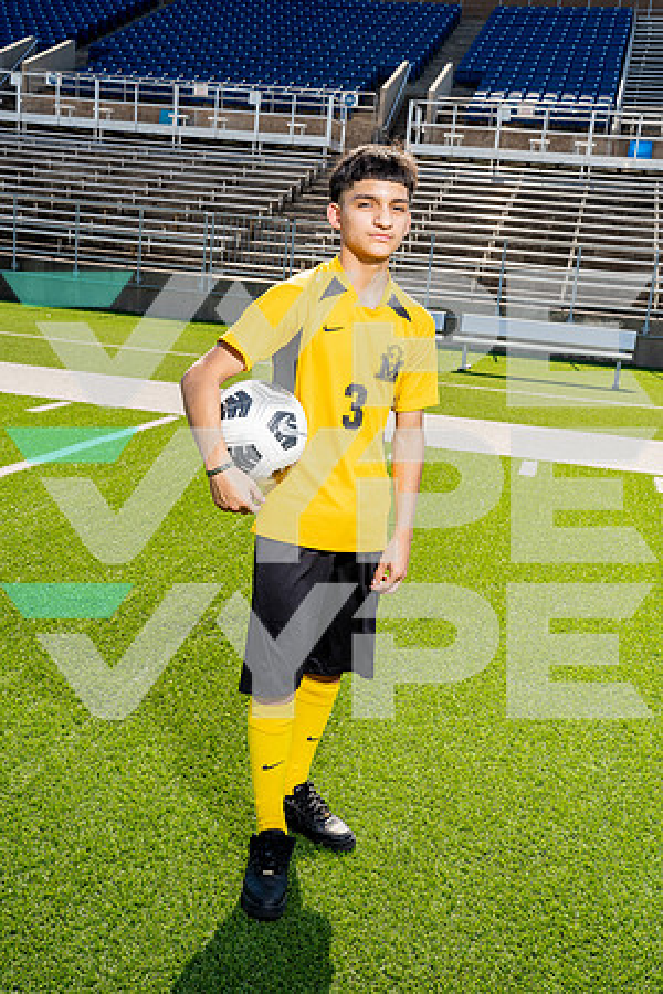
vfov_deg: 48.5
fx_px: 1105
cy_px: 497
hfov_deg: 33.4
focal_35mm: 40
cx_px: 332
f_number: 10
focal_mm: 40
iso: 320
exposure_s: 1/250
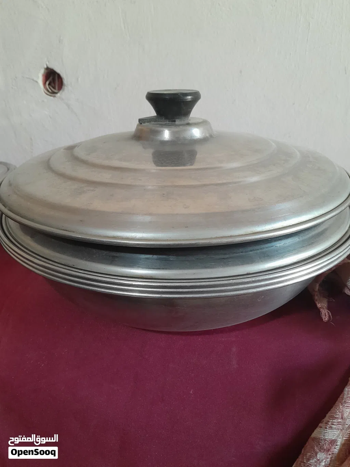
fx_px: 350
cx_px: 175
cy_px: 234
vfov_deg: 67.3
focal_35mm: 26
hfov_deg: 53.1
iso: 400
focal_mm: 3.98
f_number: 1.8
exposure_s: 1/40
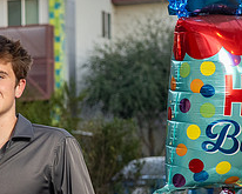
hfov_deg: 13.5
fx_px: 1003
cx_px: -11
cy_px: 157
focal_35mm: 140
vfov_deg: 11.0
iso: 800
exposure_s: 1/80
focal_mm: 51
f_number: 4
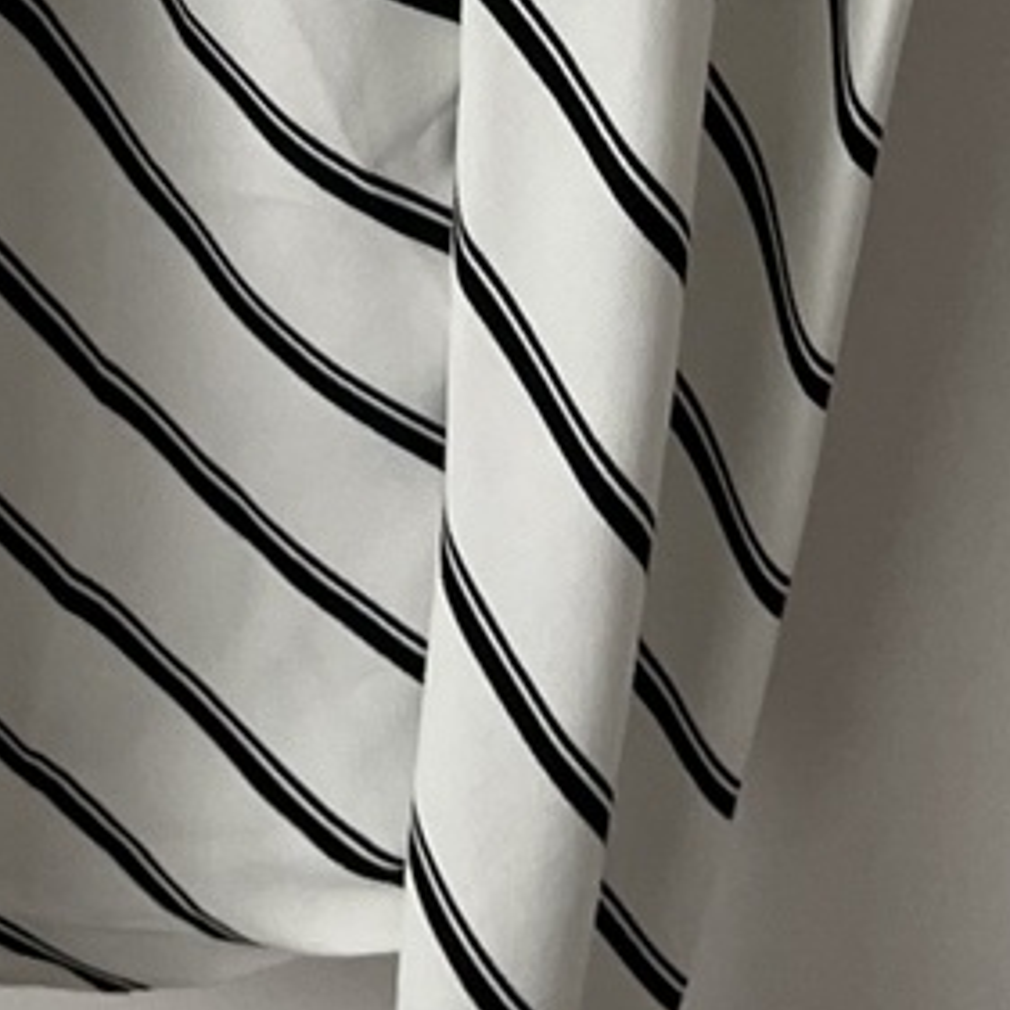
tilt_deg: -26.4
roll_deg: +1.2
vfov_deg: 11.7
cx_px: -187
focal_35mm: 131
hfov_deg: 13.0
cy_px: -1107
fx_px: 4324
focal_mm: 4.2
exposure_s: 1/111
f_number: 1.6
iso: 125
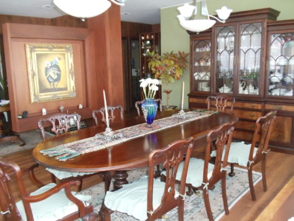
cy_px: 110
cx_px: 147
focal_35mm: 44
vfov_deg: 32.9
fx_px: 374
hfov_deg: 42.9
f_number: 3.5
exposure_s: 1/30
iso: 800
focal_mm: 6
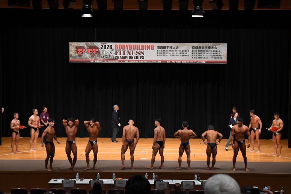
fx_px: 541
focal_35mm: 67
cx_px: 146
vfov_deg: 20.3
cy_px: 97
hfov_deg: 30.1
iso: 4000
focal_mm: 45
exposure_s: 1/400
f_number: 5.6
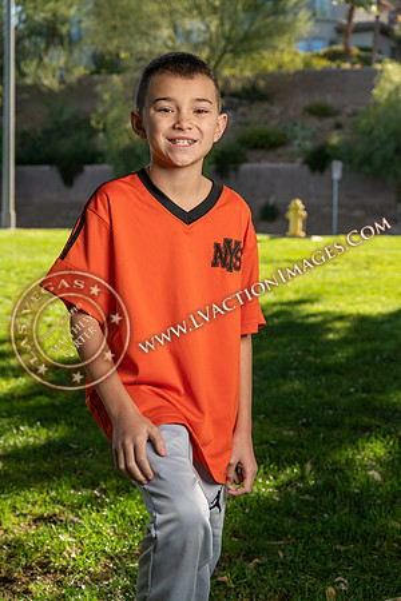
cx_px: 200
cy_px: 300
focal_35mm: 61
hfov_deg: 22.3
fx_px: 1019
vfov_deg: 32.9
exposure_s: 1/160
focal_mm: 61
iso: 100
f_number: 5.6
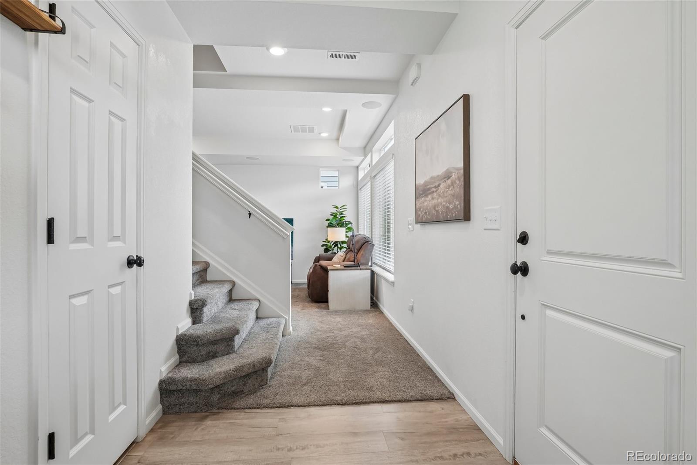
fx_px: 319
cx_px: 348
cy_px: 232
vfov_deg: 72.0
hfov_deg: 95.0
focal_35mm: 16
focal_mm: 11
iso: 250
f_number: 8
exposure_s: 1/30
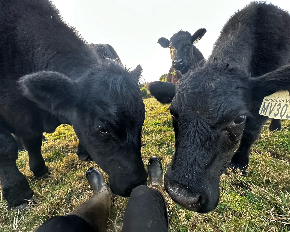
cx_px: 141
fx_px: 129
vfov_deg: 84.0
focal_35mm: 15
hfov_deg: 96.8
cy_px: 114
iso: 250
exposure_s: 1/99
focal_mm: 2.22
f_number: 2.2
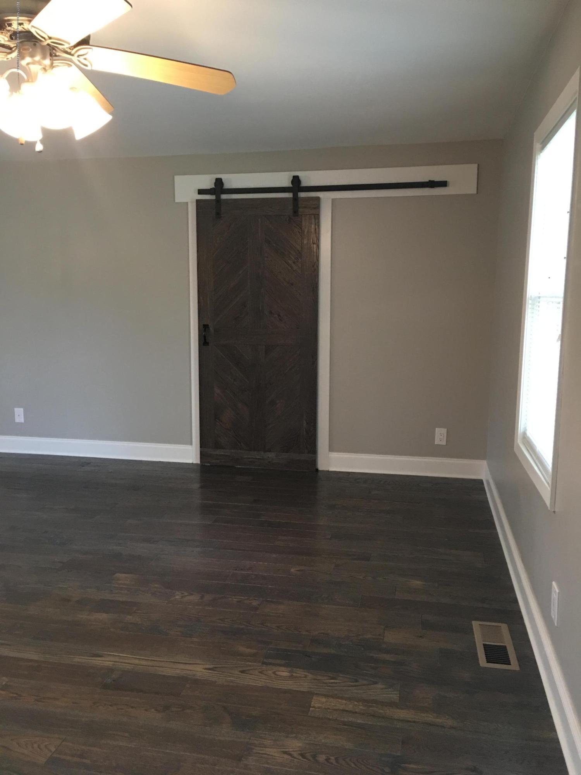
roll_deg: -0.7
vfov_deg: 61.7
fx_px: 649
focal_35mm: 29
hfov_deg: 48.2
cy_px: 388
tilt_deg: -7.5
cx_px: 290
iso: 100
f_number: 2.2
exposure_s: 1/15
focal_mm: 4.15
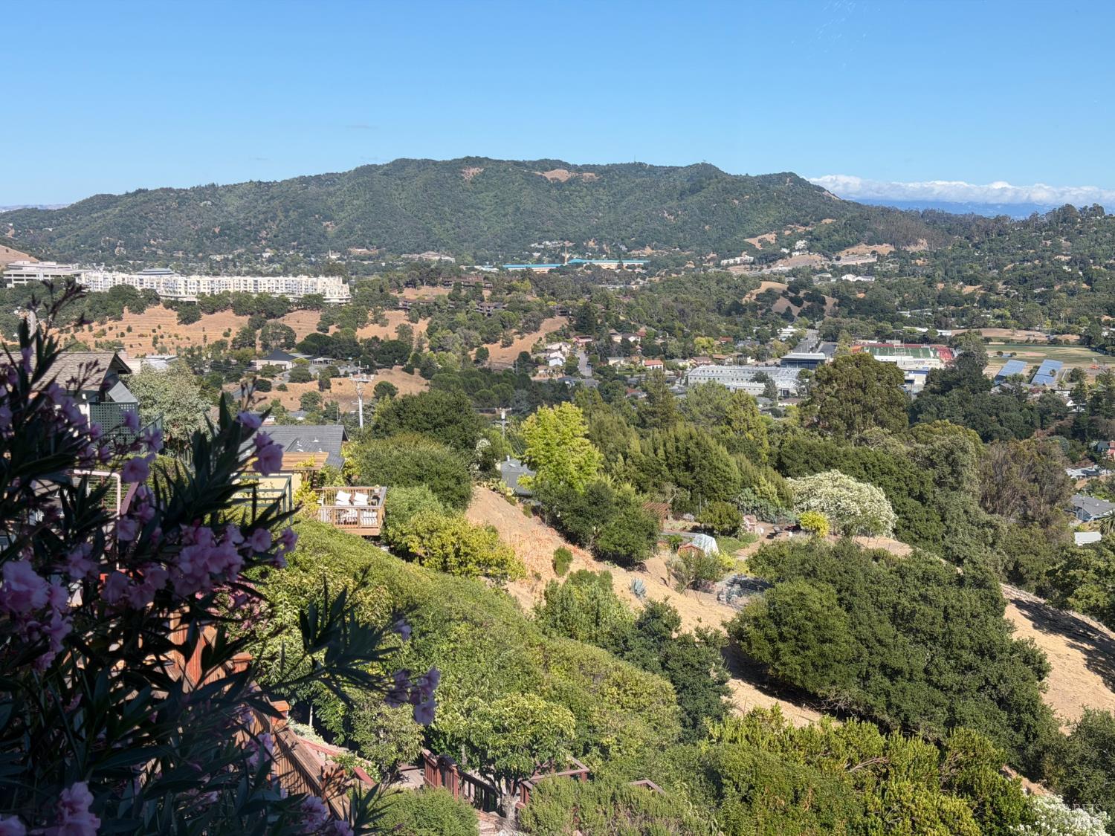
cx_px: 558
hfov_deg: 39.7
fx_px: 1546
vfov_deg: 30.3
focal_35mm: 48
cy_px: 418
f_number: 1.78
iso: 64
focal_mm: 6.76
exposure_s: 1/1980
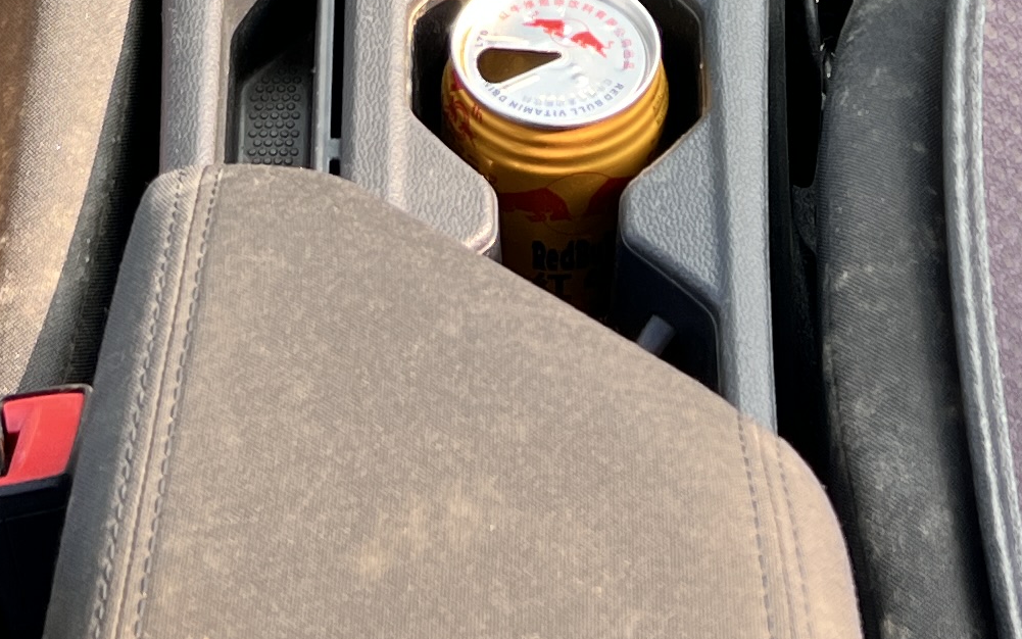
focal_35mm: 111
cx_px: 499
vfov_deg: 10.6
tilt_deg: -29.8
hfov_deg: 18.8
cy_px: -726
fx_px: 3092
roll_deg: +2.6
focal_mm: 5.7
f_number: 1.5
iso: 32
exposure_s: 1/136
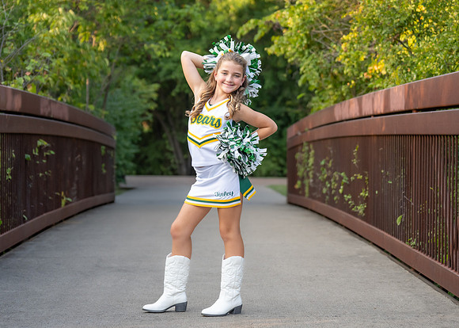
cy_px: 153
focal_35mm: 89
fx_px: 1163
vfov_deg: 16.0
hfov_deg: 22.3
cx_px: 232
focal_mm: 70
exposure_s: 1/1000
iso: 640
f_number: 2.8
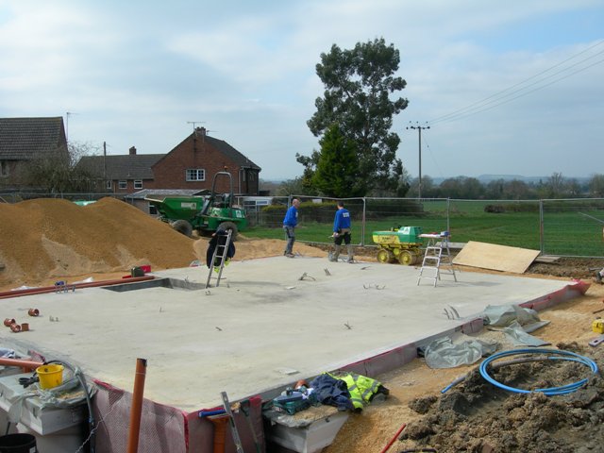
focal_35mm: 38
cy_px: 226
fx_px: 663
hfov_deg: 49.0
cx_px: 302
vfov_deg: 37.7
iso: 50
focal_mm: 7.8
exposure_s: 1/495
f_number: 4.8
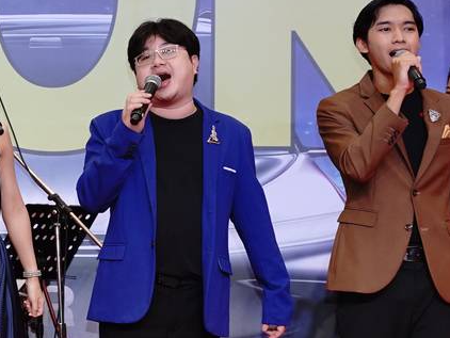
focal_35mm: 177
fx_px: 2302
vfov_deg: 8.4
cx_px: -232
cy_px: 174
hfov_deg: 10.7
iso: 800
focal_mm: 48
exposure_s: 1/200
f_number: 4
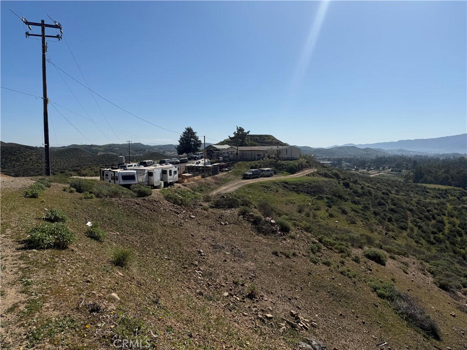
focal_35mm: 24
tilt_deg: -4.2
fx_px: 324
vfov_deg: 56.8
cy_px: 175
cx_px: 234
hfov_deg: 71.6
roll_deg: -0.4
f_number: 1.78
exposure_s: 1/11905
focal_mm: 6.76
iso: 80
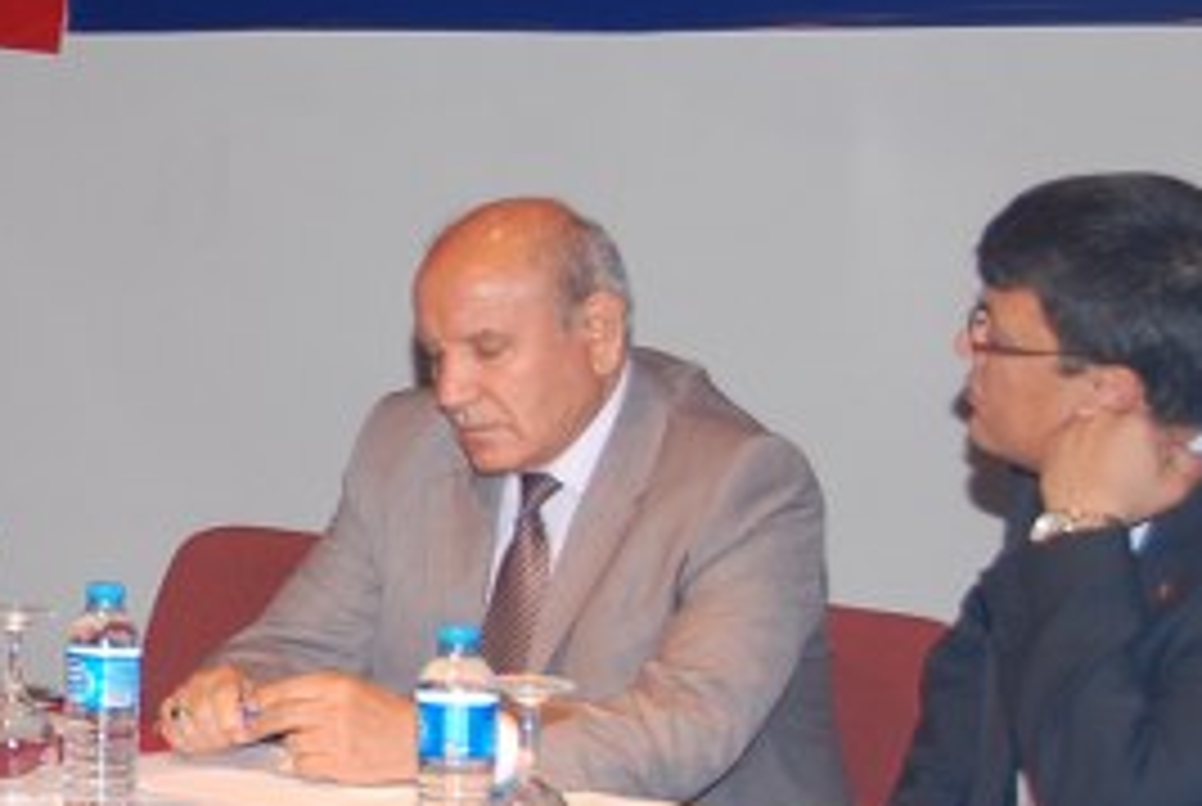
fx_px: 4665
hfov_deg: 14.2
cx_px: -311
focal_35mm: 140
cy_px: 426
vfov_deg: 9.9
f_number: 4.2
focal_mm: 31
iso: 200
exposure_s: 1/60
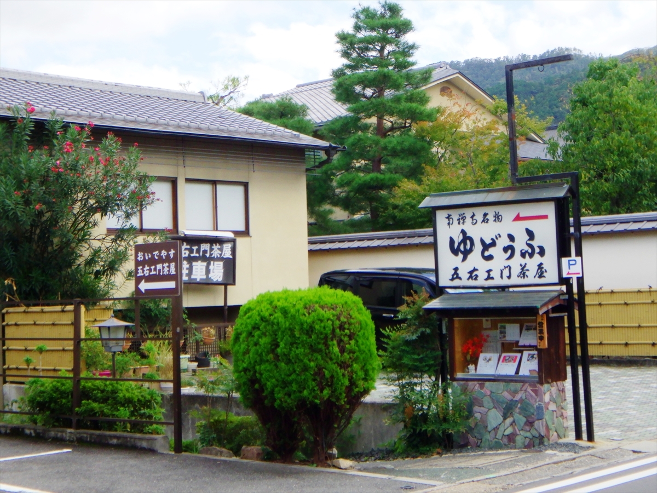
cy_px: 246
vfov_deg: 24.0
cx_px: 328
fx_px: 1158
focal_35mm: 61
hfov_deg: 31.7
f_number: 5.8
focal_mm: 13.7
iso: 250
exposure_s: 1/250
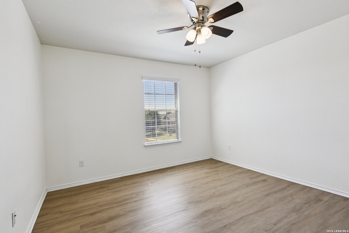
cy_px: 116
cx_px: 174
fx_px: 165
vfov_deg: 70.5
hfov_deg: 93.3
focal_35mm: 17
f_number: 8
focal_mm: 17
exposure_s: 1/30
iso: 400
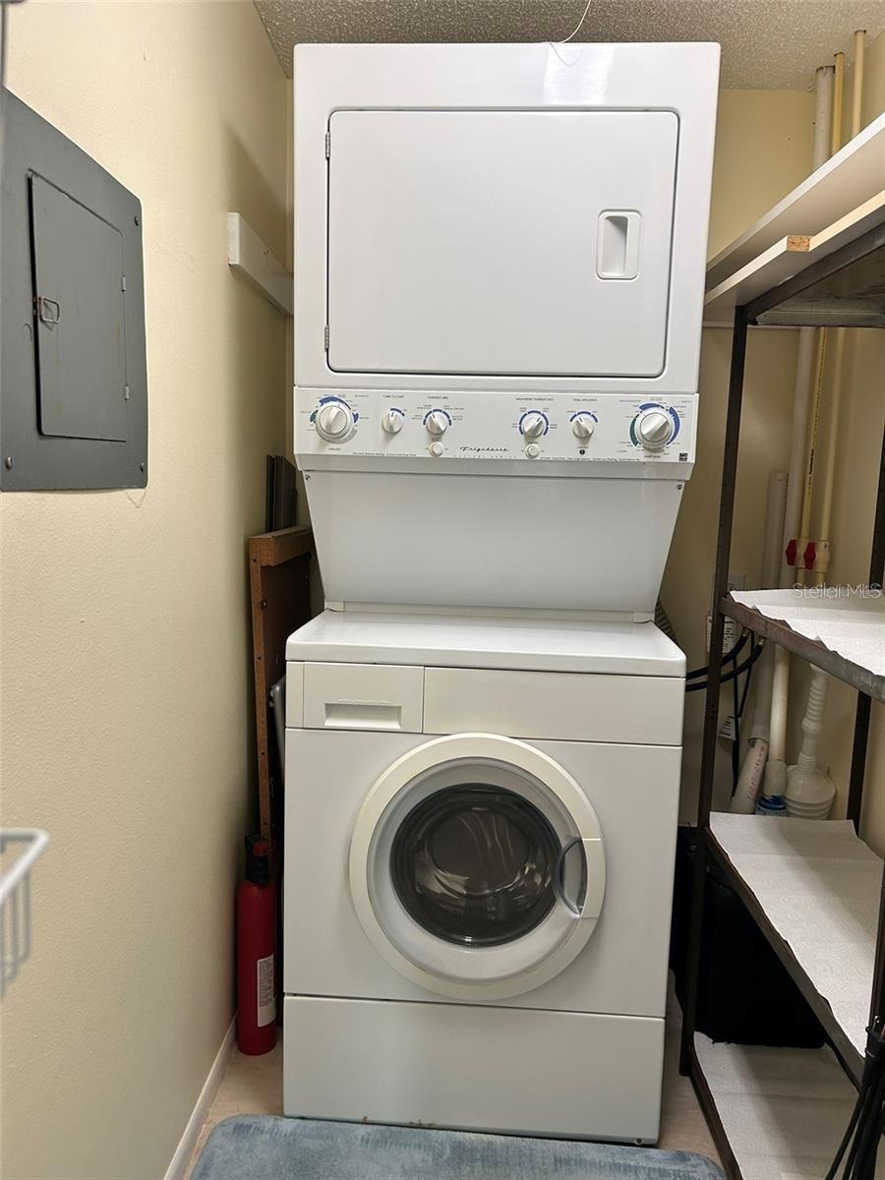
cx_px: 442
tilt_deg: -7.9
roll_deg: -2.4
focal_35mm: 26
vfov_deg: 67.3
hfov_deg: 53.1
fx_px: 886
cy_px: 590
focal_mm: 5.7
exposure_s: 1/120
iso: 80
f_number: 1.5
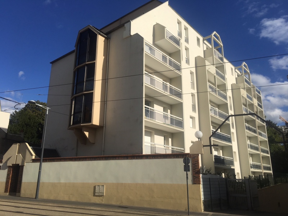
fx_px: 241
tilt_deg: +18.6
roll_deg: -0.5
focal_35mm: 29
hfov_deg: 61.7
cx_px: 144
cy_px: 108
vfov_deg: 48.2
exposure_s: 1/3344
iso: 25
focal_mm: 4.15
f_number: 2.2
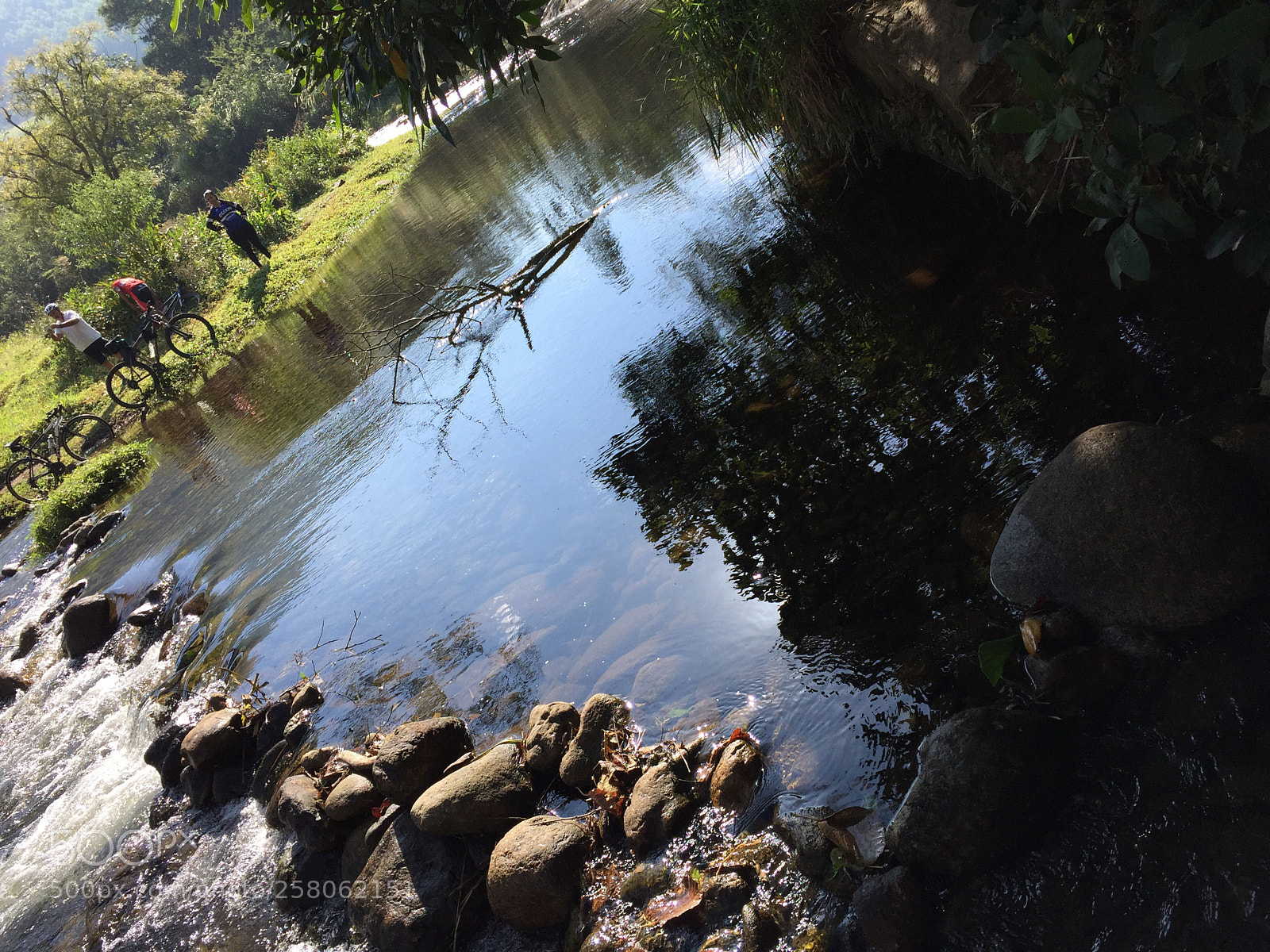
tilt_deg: -23.6
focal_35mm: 29
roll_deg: +35.9
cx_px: 635
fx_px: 1064
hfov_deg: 61.7
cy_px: 476
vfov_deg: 48.2
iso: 32
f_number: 2.2
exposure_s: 1/1199
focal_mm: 4.15
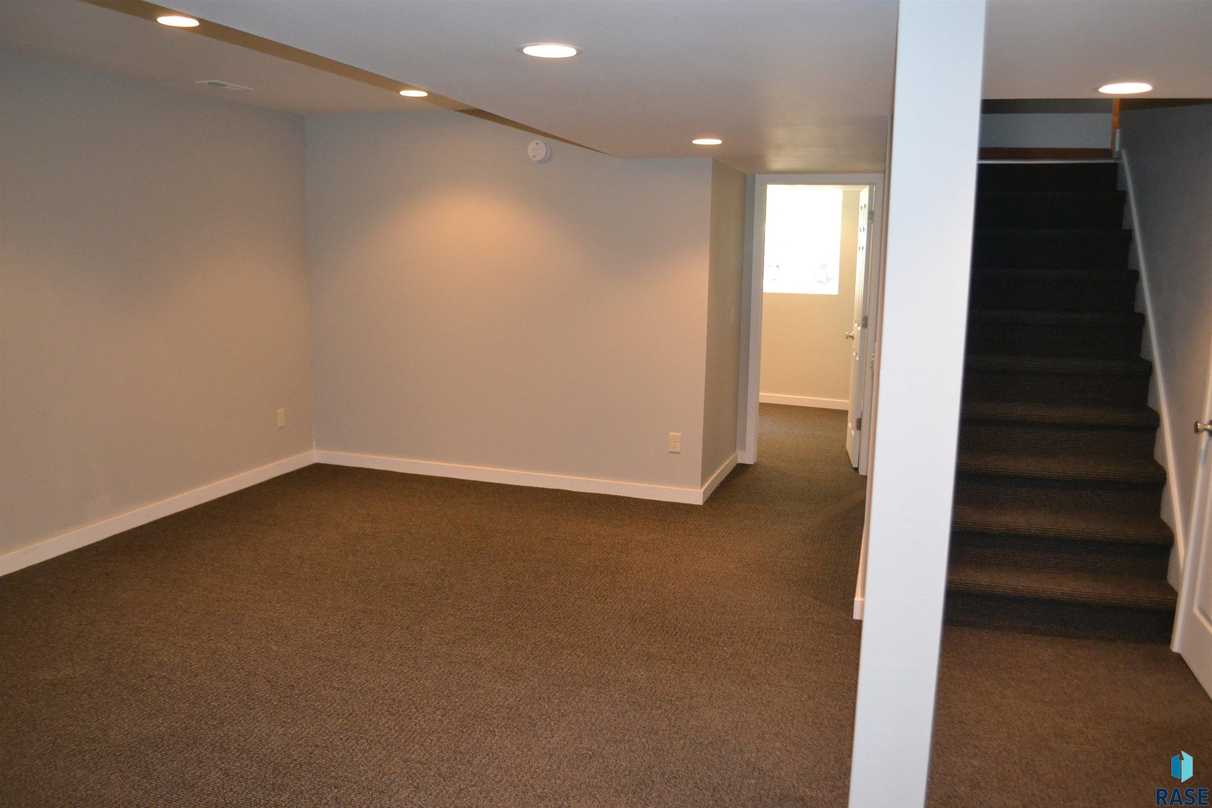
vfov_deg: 47.9
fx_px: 909
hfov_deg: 67.4
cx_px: 606
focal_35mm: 27
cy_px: 404
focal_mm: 18
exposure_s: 1/60
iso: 2000
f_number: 3.5
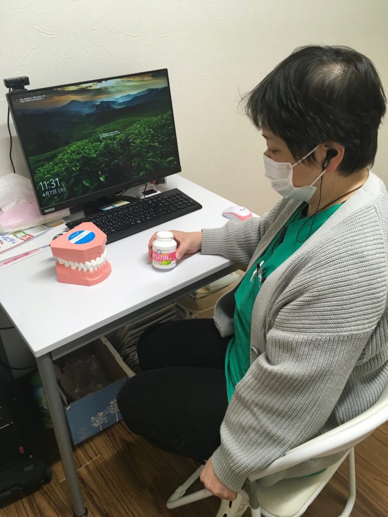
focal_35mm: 29
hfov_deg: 48.2
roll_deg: +0.1
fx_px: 433
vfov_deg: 61.7
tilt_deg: -32.9
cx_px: 194
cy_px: 258
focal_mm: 4.15
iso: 40
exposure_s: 1/30
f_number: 2.2
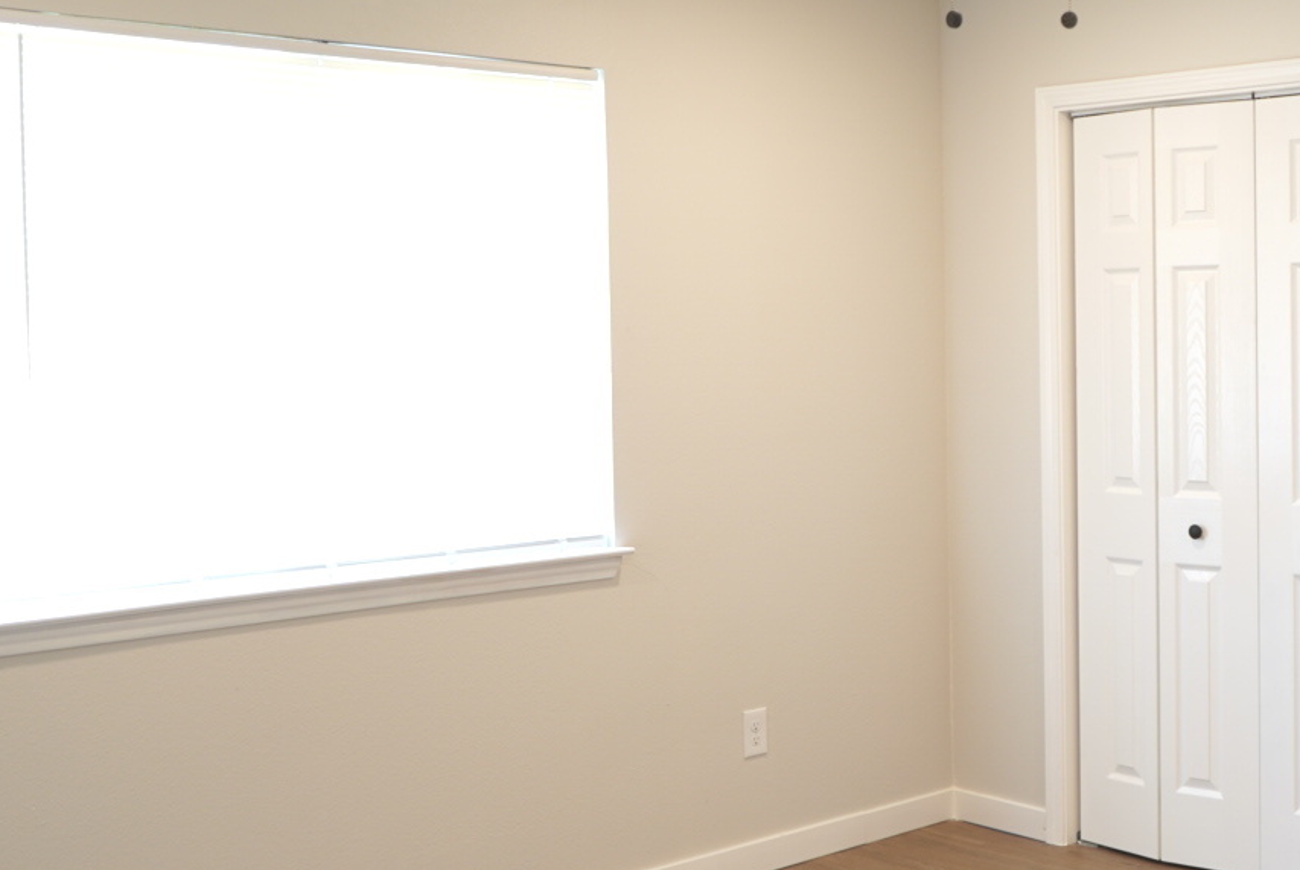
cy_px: 379
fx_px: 1915
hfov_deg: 36.5
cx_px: 996
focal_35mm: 53
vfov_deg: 25.5
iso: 250
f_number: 3.5
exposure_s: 1/30
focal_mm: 28
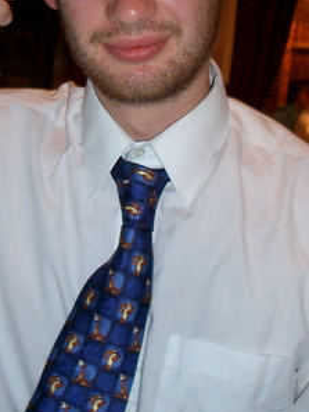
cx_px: 118
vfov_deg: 27.2
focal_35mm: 70
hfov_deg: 21.0
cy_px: 78
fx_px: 833
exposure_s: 1/40
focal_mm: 5.8
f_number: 2.6
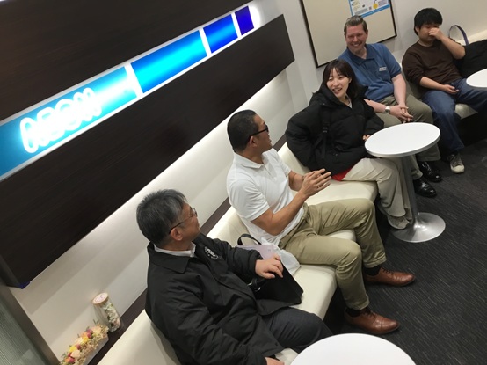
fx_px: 436
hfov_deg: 58.4
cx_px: 244
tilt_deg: -22.1
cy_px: 182
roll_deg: +19.5
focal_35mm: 31
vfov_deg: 45.4
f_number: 2.4
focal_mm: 3.3
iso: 25
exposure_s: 1/33
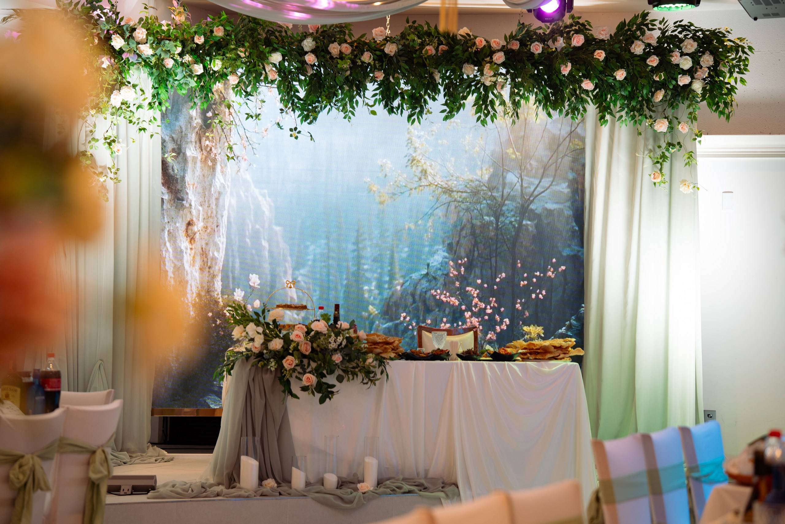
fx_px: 1942
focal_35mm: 89
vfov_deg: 15.3
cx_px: 392
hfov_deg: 22.8
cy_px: 262
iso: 250
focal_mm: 85
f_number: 2.8
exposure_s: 1/40
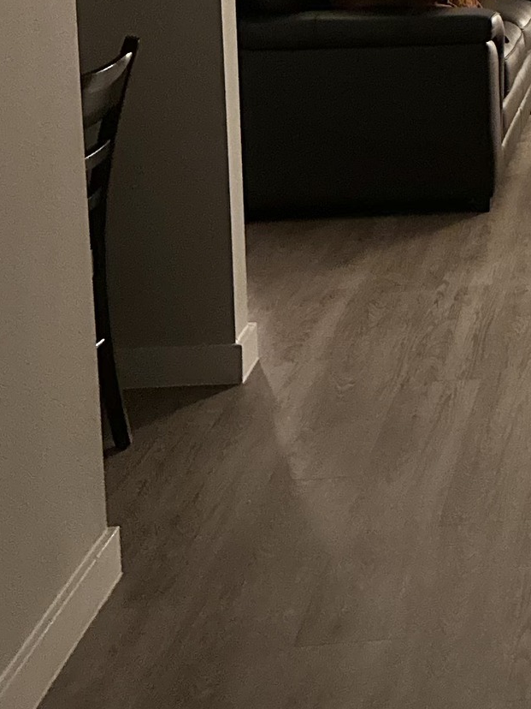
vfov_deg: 20.8
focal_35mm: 89
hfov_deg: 14.6
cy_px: -92
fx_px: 1820
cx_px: 941
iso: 1000
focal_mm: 6.86
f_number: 1.78
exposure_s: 1/40
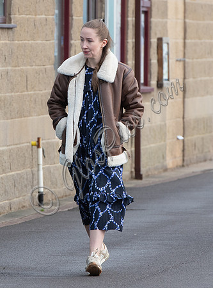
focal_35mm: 668
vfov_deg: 3.0
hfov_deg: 2.2
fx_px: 5530
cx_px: 85
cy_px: 100
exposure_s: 1/400
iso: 400
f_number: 6.3
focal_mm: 200
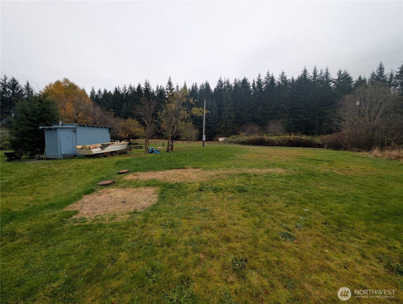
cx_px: 202
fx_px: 140
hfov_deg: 110.5
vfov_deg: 94.6
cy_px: 152
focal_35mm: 12
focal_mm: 2.23
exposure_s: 1/389
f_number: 1.95
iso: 40
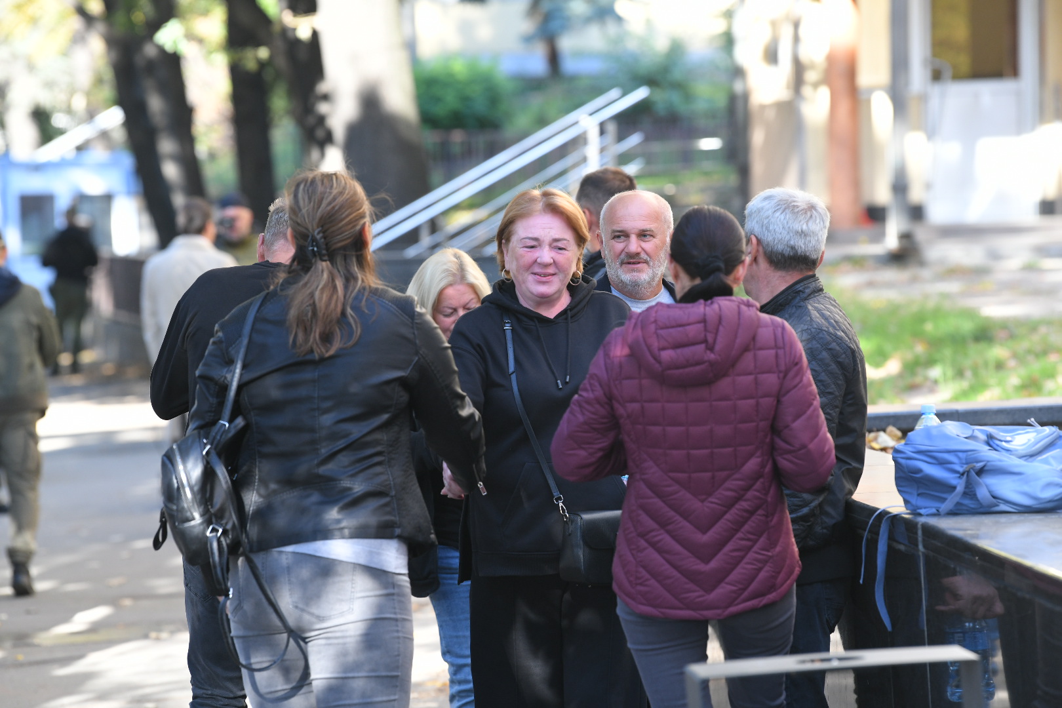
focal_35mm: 200
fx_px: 5900
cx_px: 531
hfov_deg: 10.3
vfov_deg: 6.9
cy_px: 354
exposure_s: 1/400
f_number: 5
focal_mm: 200
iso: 1000
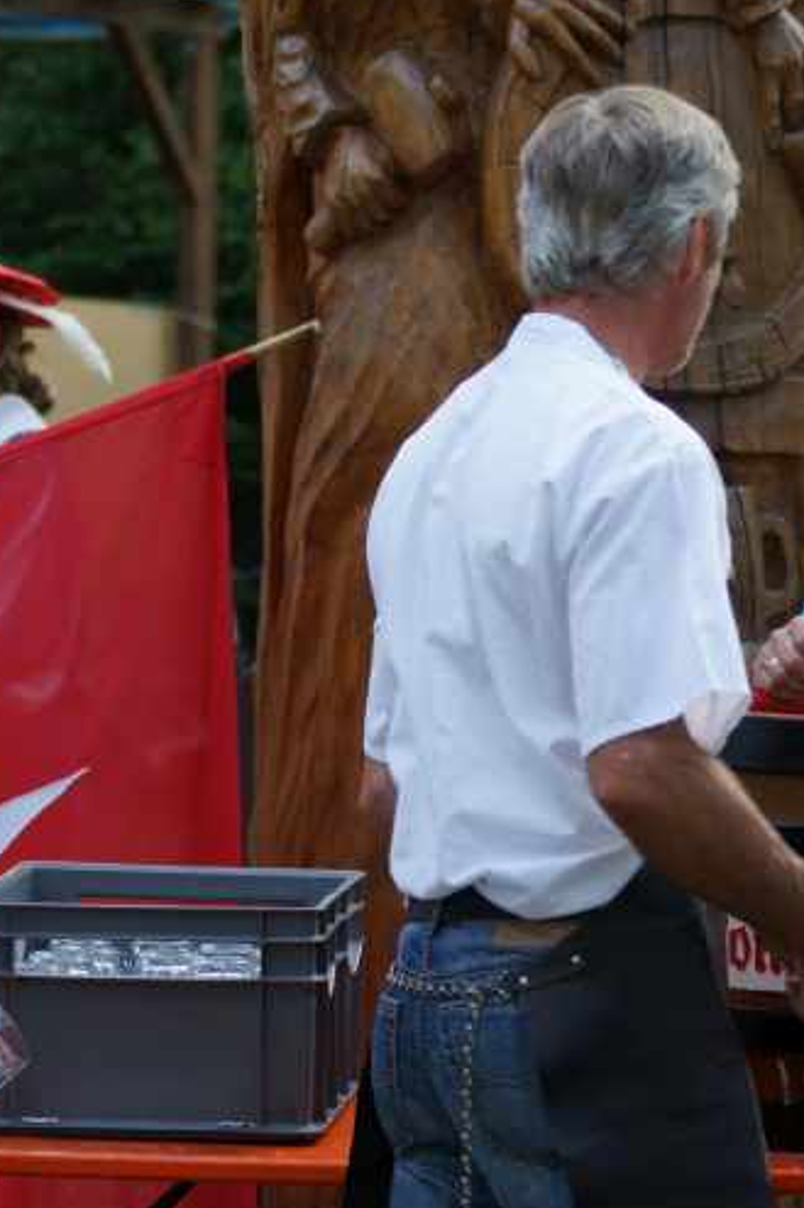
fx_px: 5699
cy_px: 247
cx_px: 458
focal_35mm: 170
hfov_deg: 8.1
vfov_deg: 12.0
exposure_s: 1/160
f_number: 4
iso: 200
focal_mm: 70
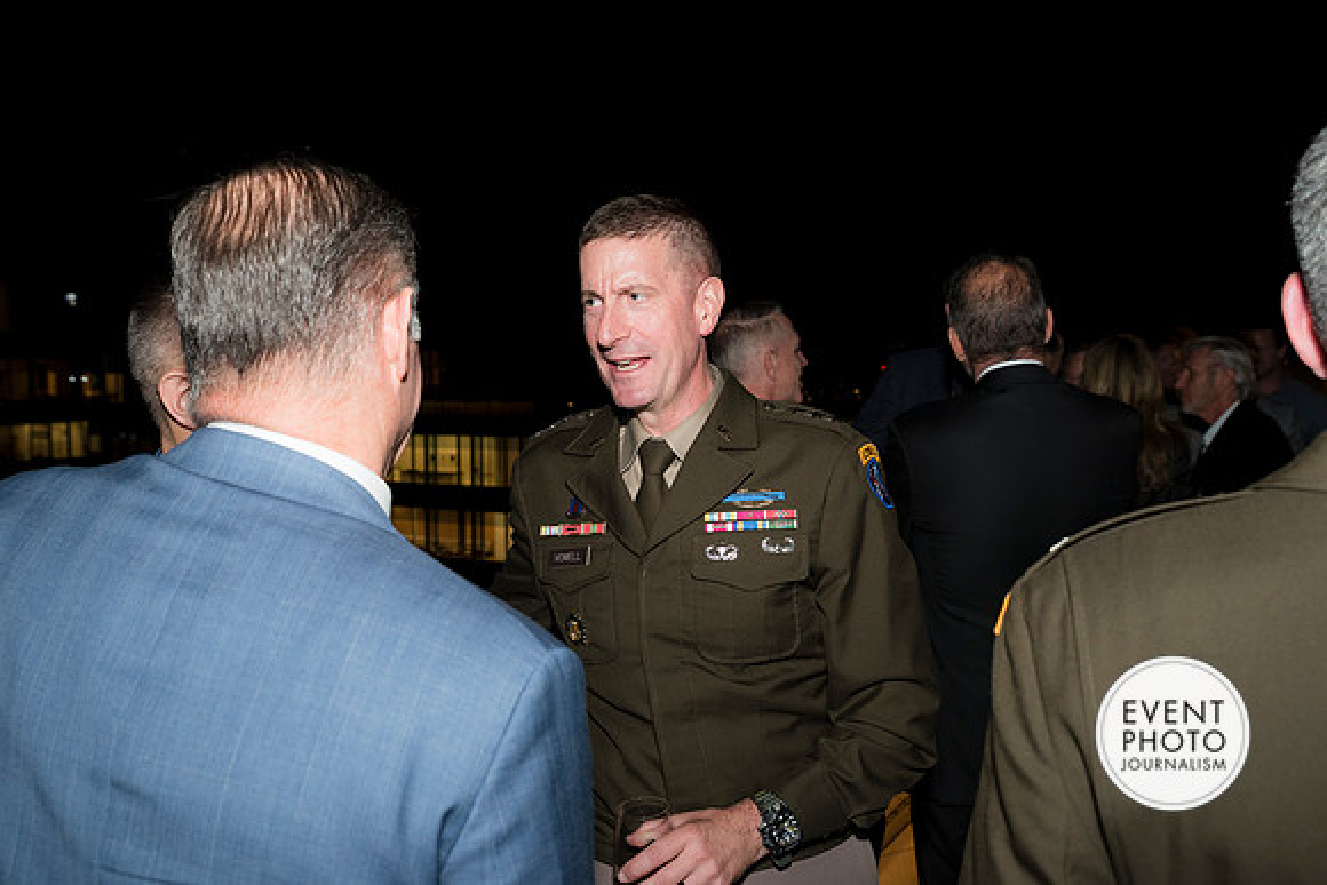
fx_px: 1290
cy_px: 442
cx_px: 664
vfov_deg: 37.9
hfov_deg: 54.4
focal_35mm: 35
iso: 1250
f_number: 5.6
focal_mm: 35
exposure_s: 1/125
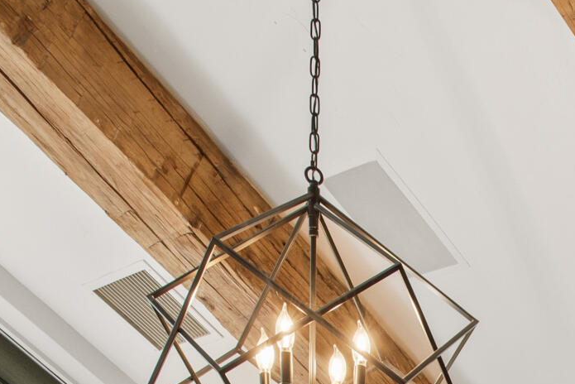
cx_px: 669
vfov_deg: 13.6
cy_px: 821
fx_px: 1310
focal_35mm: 82
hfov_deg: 22.9
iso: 400
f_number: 7.1
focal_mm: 19
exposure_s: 1/10
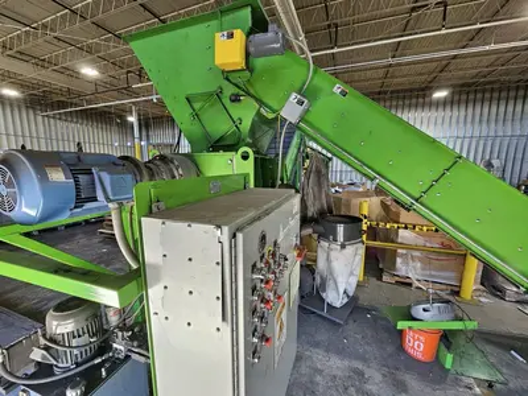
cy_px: 198
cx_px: 264
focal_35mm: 13
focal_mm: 2.2
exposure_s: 1/77
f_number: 2.2
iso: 160
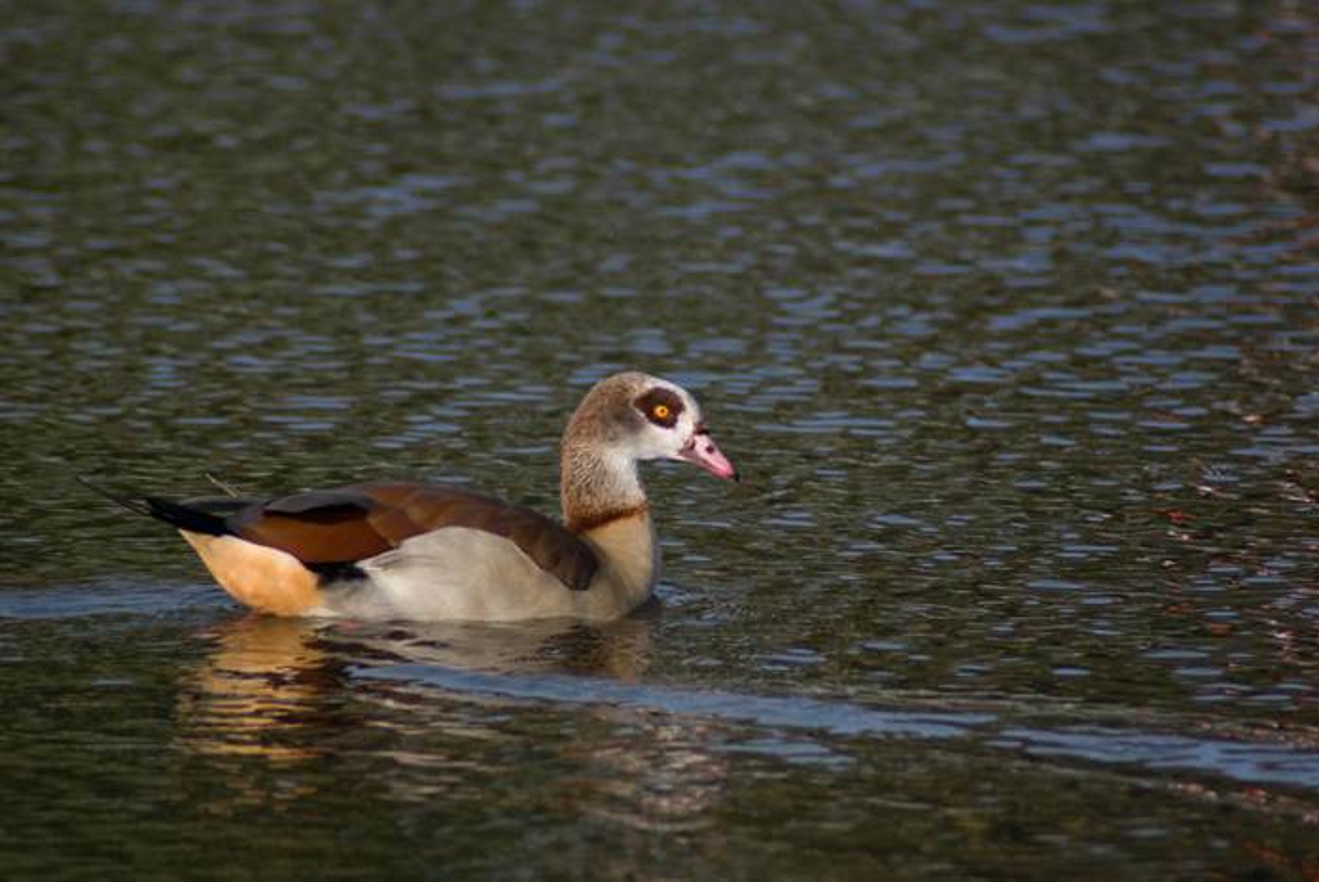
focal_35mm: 222
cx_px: 660
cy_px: 441
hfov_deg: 9.3
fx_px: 8140
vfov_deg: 6.2
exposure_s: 1/1000
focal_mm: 148
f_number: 4.5
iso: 400
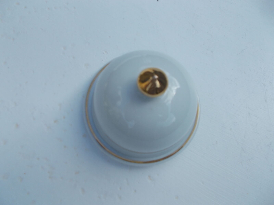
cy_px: 102
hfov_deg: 67.3
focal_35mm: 26
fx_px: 206
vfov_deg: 53.1
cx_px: 137
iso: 80
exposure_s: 1/125
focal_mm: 4.6
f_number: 8
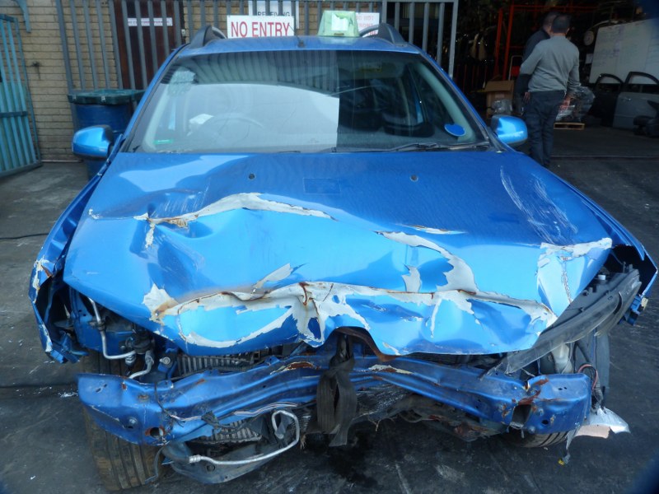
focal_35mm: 25
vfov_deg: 54.9
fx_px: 476
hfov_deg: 69.4
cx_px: 330
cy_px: 247
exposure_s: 1/60
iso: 125
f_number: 2.8
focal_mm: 4.5
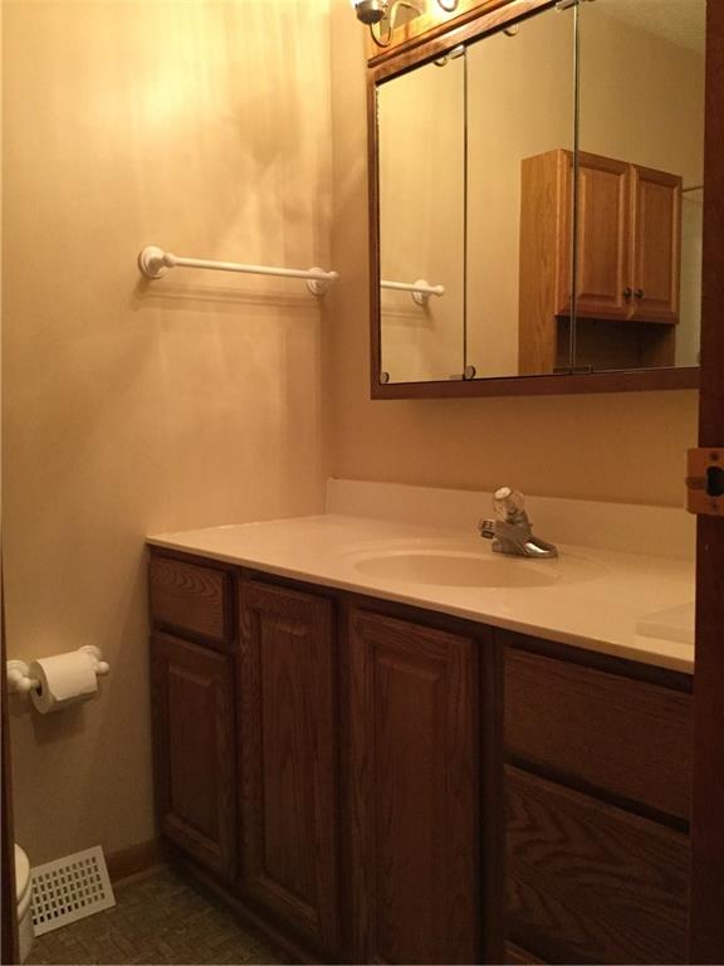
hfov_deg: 45.4
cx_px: 362
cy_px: 483
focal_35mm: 31
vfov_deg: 58.4
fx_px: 864
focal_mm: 3.3
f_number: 2.4
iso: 200
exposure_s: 1/30
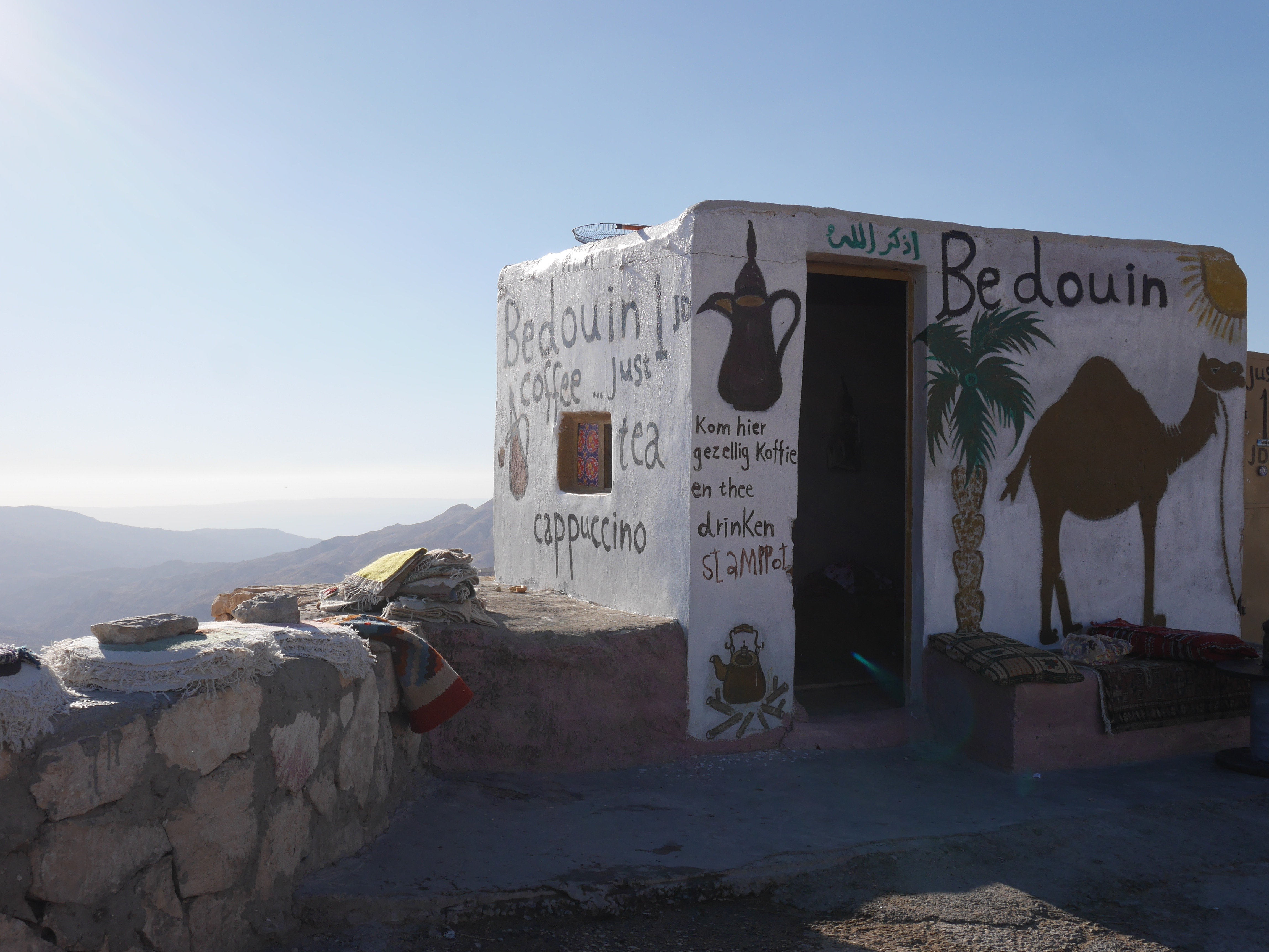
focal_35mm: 38
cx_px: 634
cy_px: 476
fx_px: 1394
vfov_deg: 37.7
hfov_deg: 49.0
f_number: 9
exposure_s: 1/640
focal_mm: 19
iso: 200
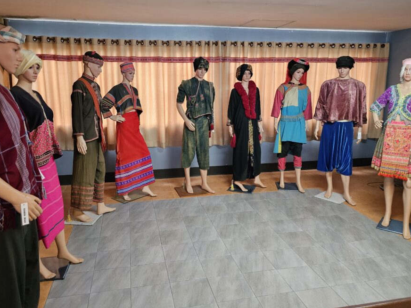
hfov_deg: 65.2
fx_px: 321
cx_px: 191
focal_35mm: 27
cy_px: 146
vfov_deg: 51.3
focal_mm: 6.3
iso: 640
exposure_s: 1/50
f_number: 1.7
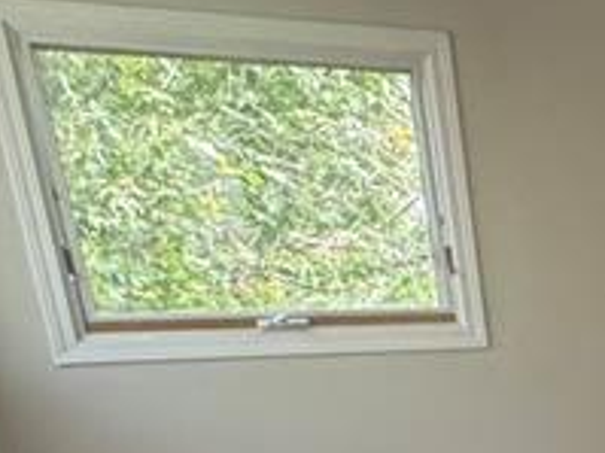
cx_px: 1043
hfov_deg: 20.5
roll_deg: -0.3
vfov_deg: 18.3
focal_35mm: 72
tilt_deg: -19.2
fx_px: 1258
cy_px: 663
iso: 320
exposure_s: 1/120
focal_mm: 2.22
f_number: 2.2
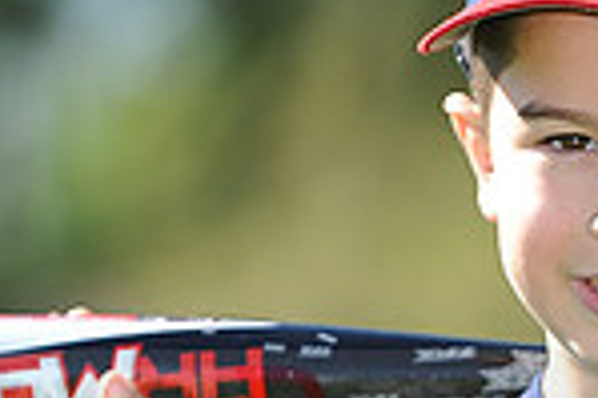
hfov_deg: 3.2
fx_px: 10686
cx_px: 634
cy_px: 402
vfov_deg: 2.1
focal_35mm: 644
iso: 200
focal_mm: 165
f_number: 4
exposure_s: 1/800
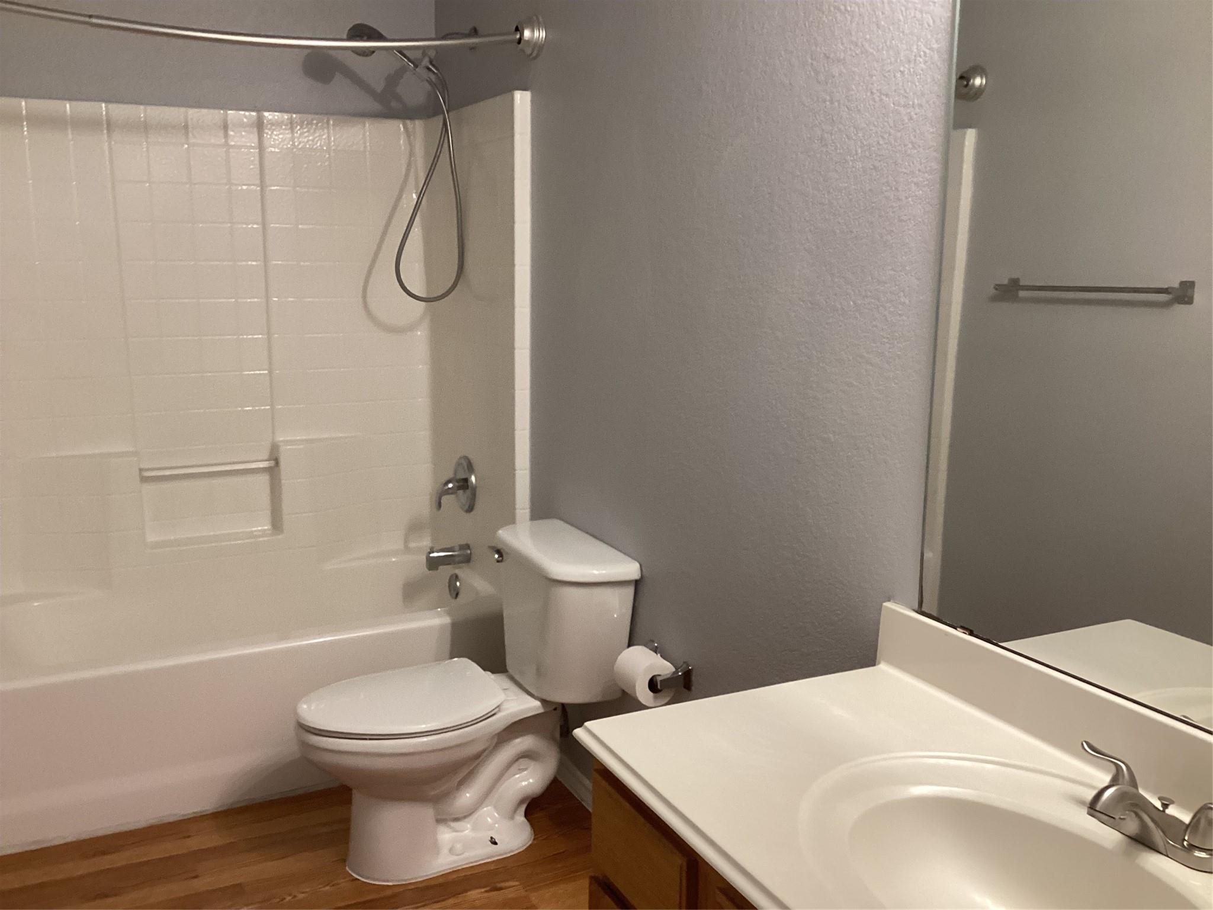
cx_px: 606
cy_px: 455
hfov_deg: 58.4
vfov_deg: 45.4
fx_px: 1086
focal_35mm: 31
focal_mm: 3.3
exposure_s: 1/60
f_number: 2.4
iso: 200
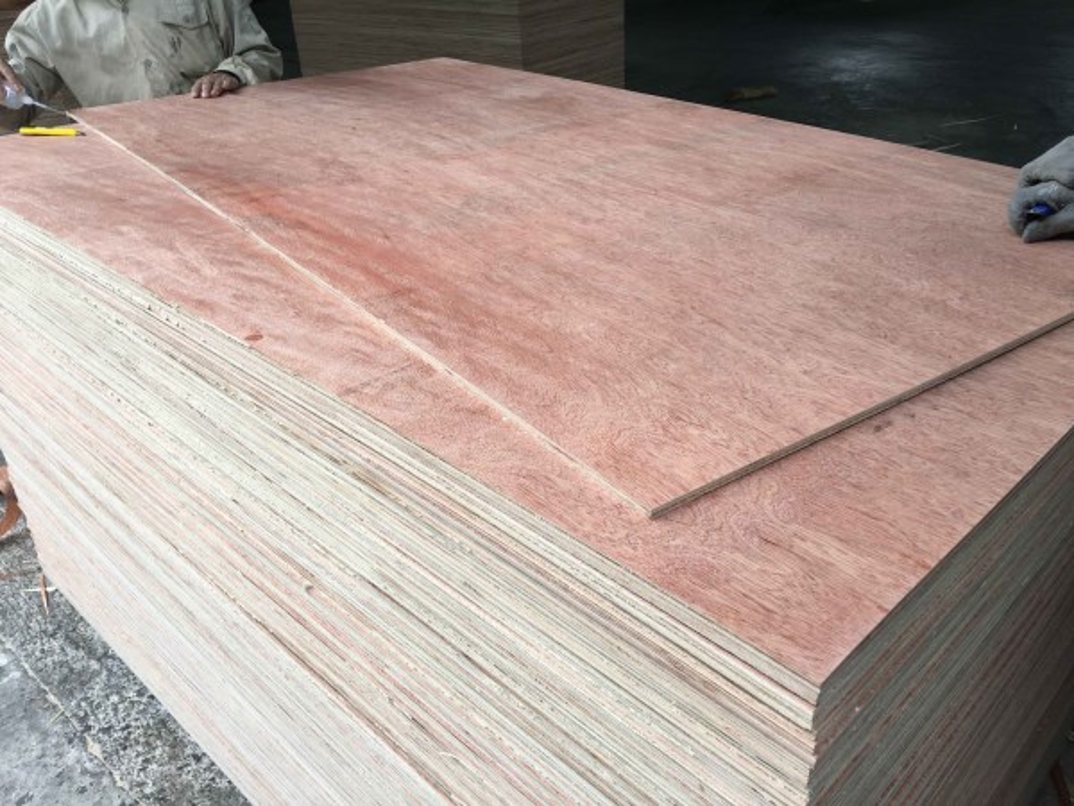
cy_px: 403
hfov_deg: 61.7
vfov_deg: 48.2
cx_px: 537
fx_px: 900
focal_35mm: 29
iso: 50
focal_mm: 4.15
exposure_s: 1/17
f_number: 2.2
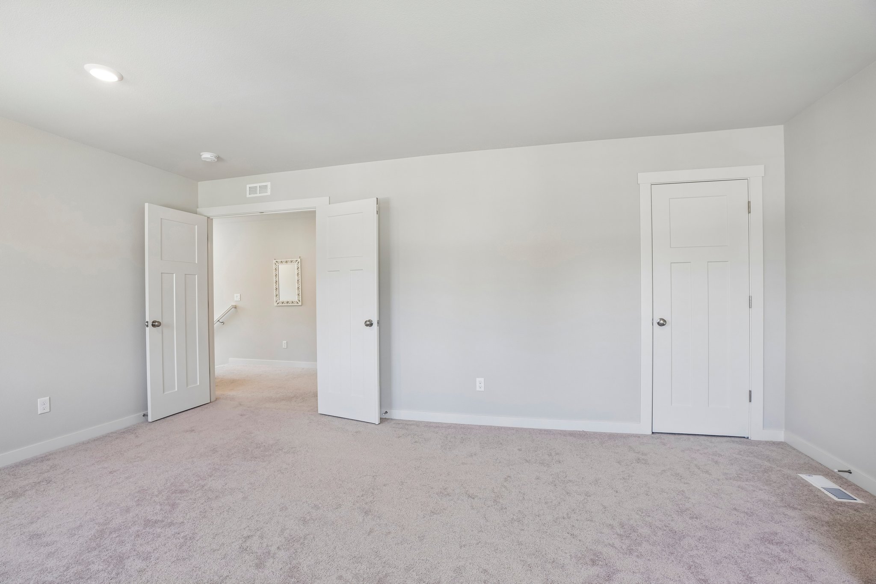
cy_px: 292
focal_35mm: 16
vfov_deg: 73.7
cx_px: 438
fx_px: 389
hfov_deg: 96.7
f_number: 8
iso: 400
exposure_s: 1/20
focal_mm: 16
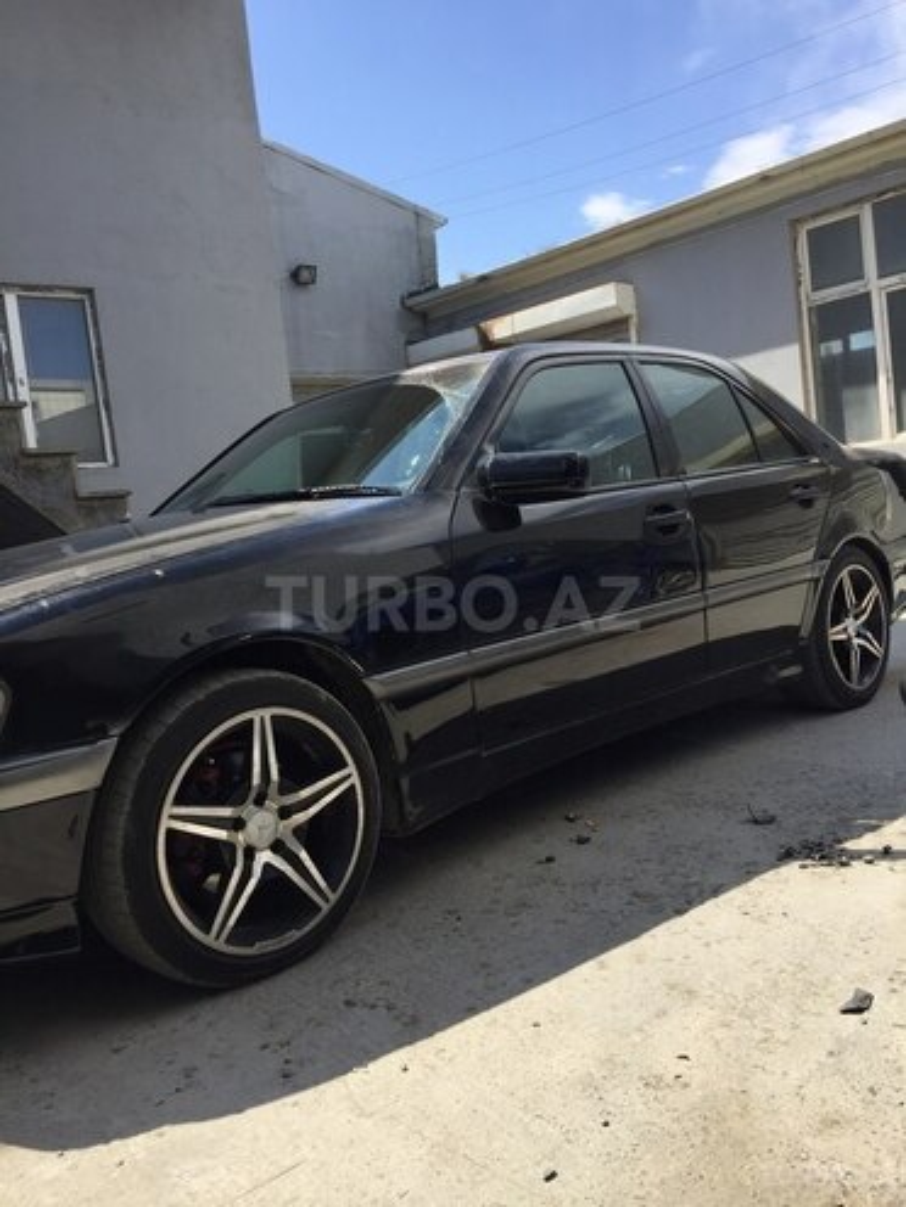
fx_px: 1012
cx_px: 453
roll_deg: +6.2
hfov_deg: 48.2
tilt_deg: -3.2
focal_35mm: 29
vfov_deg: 61.7
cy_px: 604
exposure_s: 1/1464
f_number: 2.2
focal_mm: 4.15
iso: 32
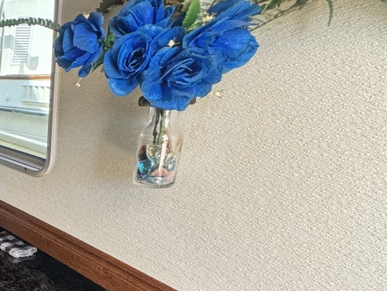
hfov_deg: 31.3
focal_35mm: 41
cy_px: 225
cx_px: -151
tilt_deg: -17.9
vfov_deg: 34.3
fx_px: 458
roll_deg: -1.8
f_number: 2.2
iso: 125
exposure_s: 1/99
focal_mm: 2.22
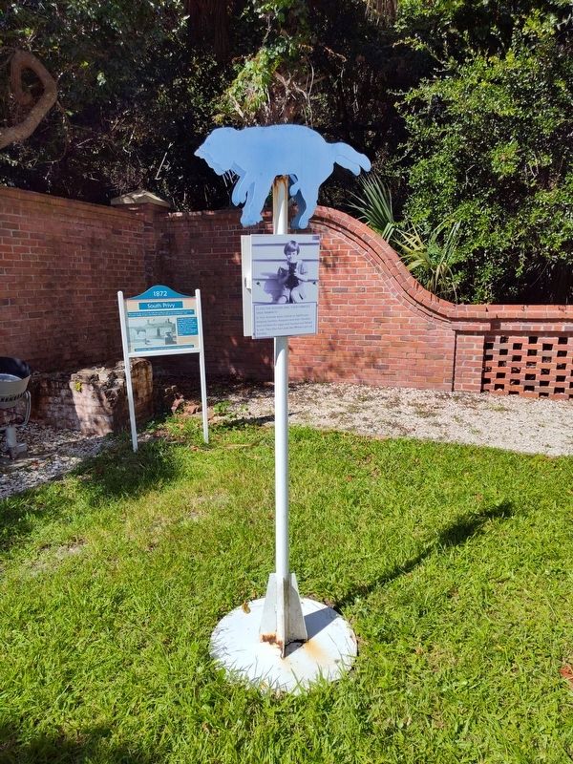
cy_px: 382
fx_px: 508
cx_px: 286
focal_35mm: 23
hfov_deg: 58.9
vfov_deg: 73.9
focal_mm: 5.56
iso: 100
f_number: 1.8
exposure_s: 1/2182
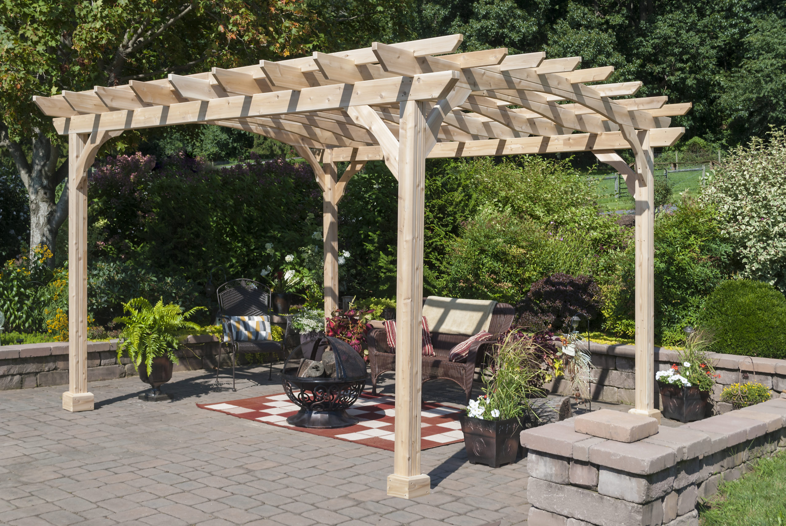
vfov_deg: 32.0
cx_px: 393
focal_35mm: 42
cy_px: 263
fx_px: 918
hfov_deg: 46.3
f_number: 7.1
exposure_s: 1/200
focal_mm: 28
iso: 100
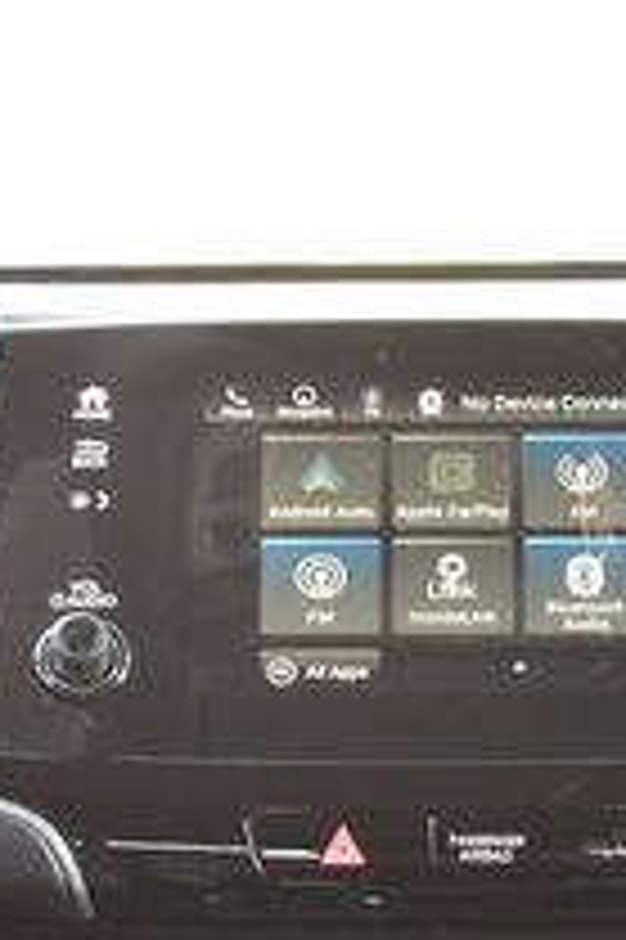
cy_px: 936
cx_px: 482
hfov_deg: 8.8
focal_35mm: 156
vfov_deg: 13.0
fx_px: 4075
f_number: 6.3
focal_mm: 34
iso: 640
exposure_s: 1/15
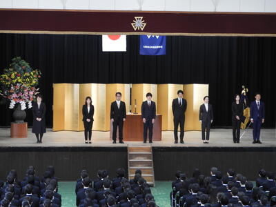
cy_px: 104
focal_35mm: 115
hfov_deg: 17.1
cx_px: 138
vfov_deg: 12.9
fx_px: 917
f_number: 5
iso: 400
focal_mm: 20.6
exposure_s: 1/20
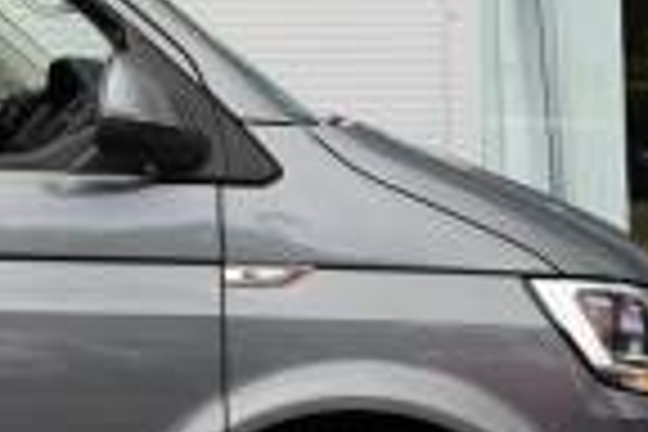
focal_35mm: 191
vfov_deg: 7.2
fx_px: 3430
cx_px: -508
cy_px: -22
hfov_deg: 10.2
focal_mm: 42.8
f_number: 4.5
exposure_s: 1/80
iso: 100
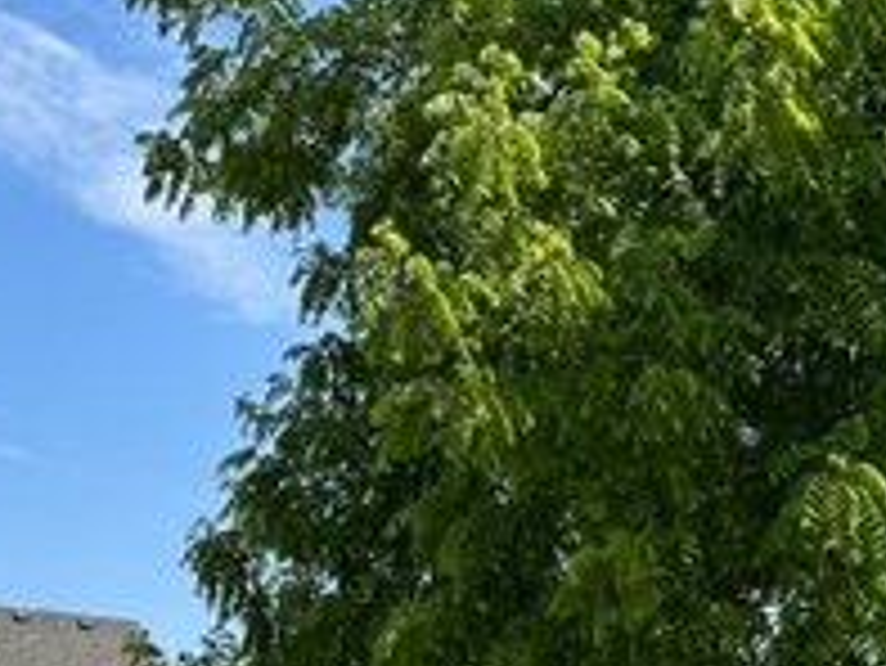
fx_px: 1998
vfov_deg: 18.1
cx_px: 729
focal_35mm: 78
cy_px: 765
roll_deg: -0.4
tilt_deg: +5.1
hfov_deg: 24.5
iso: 80
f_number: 1.78
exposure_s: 1/3356
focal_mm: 6.86
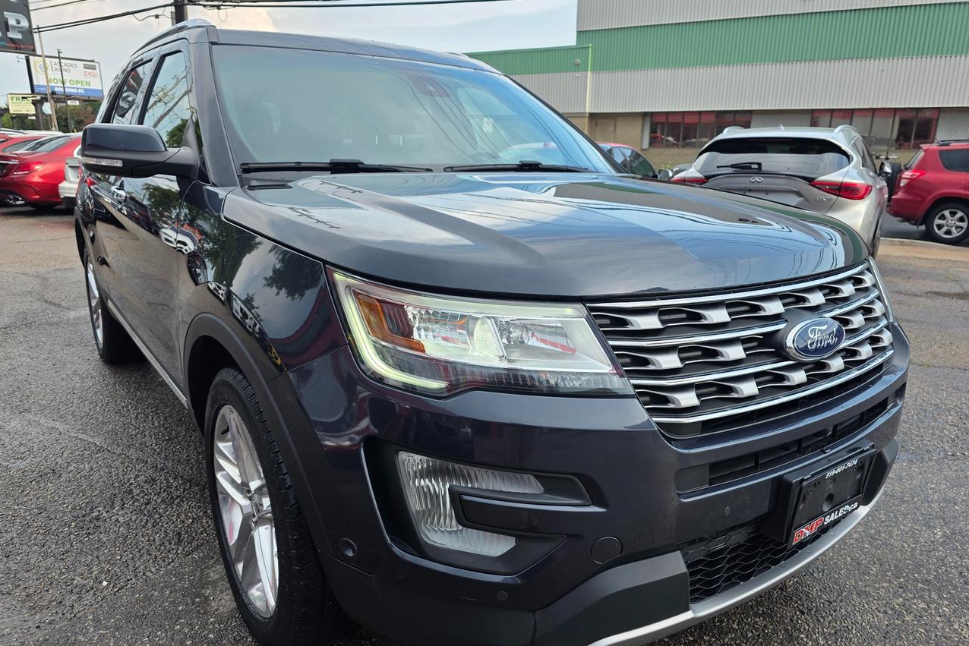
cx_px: 484
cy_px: 348
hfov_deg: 73.7
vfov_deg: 53.1
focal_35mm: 24
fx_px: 646
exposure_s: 1/900
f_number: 1.7
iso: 40
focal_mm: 6.3
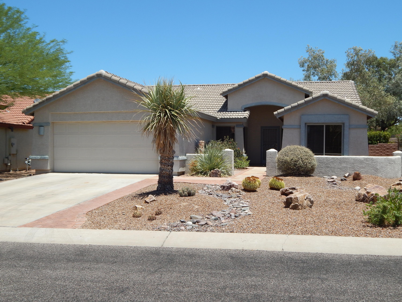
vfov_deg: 37.7
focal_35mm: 38
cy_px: 151
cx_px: 201
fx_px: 441
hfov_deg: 49.0
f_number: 6.9
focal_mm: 6.8
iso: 125
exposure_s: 1/400
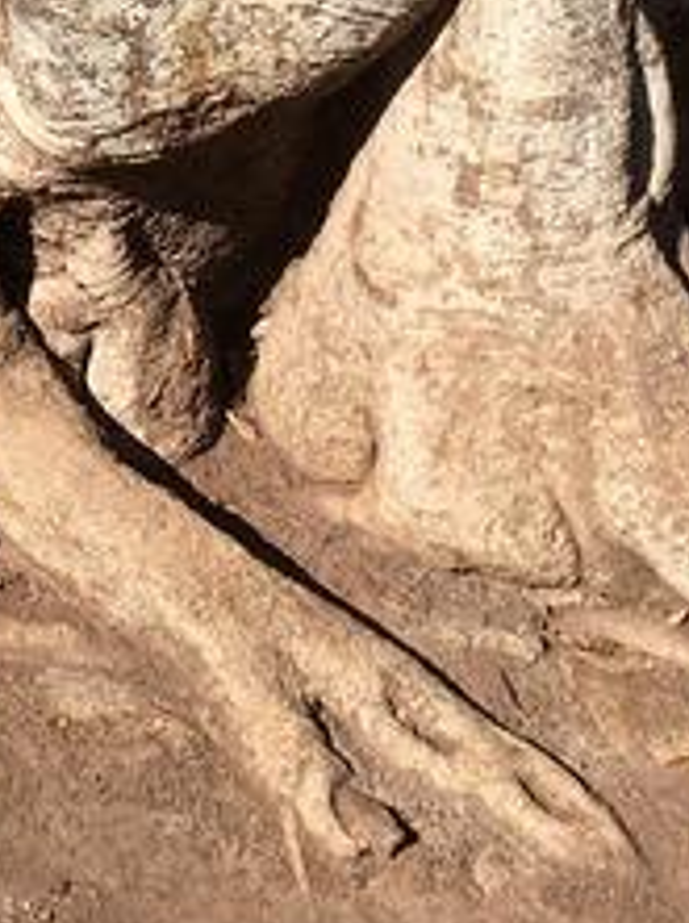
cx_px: 79
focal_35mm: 101
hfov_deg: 14.5
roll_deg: -6.6
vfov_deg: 17.1
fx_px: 2688
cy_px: -568
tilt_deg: -17.2
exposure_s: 1/1326
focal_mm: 4.15
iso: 25
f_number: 2.2
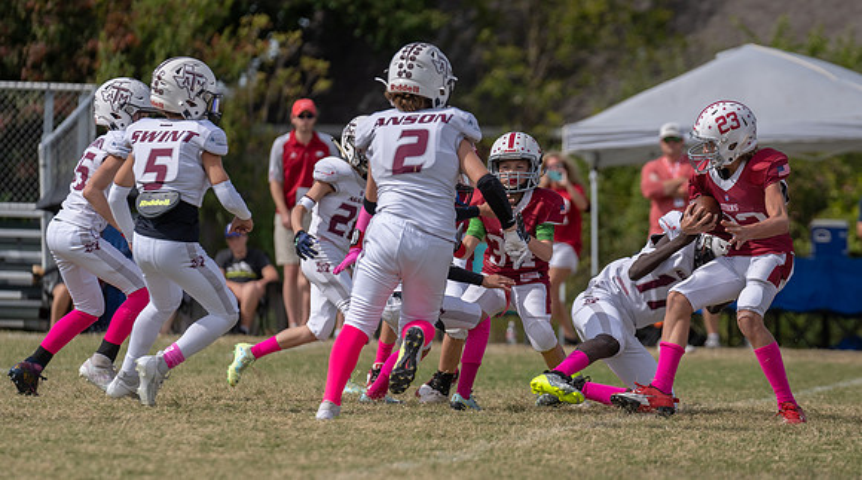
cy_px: 199
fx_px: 6733
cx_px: 579
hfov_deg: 7.3
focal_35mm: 295
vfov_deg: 4.1
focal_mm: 200
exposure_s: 1/2000
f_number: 3.5
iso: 100
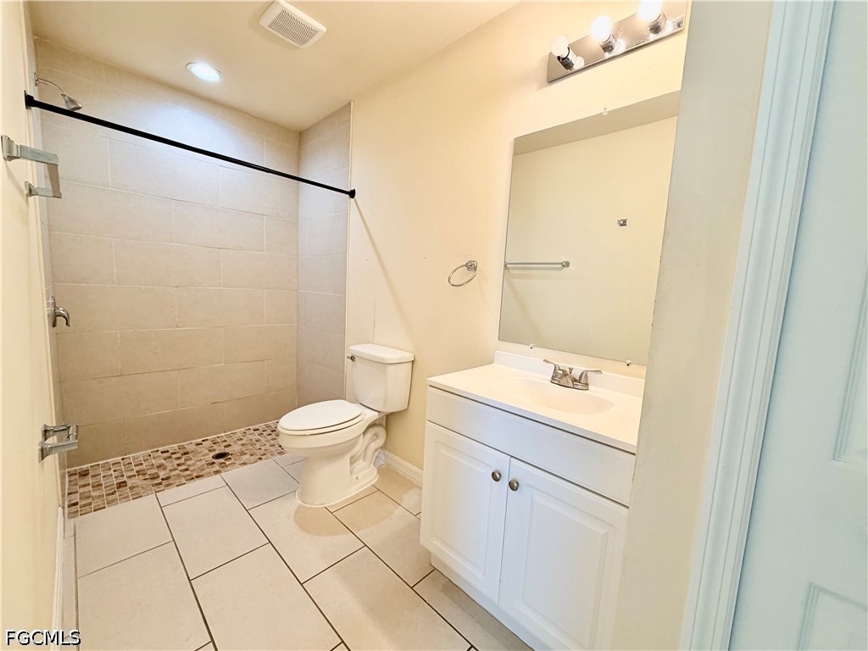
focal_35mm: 14
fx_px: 351
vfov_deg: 85.7
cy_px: 326
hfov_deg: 102.1
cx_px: 434
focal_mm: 2.22
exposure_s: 1/120
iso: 200
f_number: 2.2
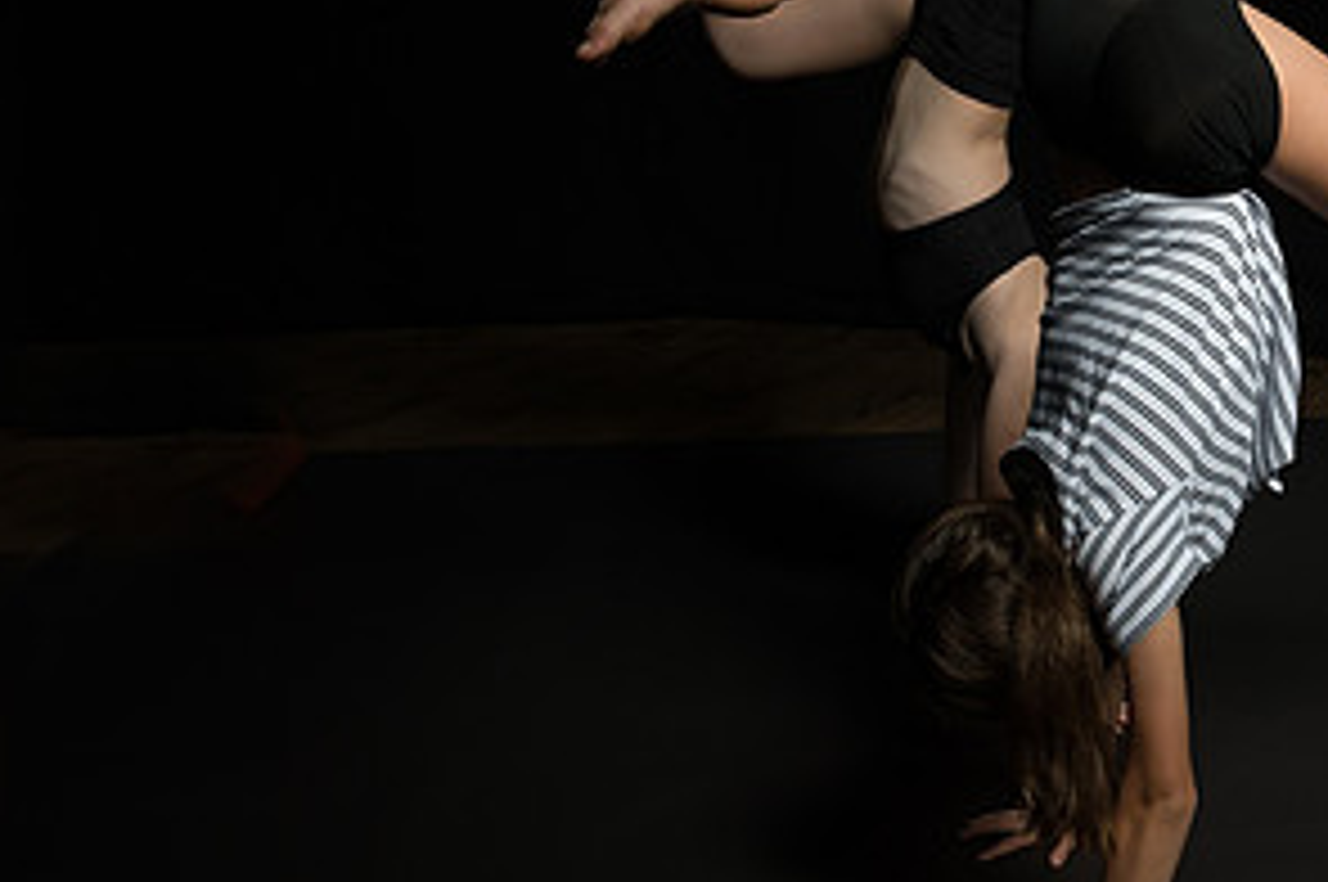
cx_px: 1369
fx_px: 2321
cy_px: 199
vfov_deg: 21.3
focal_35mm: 63
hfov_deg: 29.5
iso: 200
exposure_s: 1/250
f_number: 9
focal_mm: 24
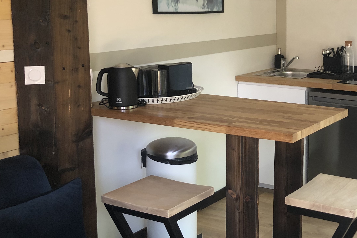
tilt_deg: -7.9
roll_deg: -1.0
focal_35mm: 54
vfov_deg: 24.9
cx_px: 296
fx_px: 536
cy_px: 80
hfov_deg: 35.4
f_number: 1.8
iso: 32
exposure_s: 1/30
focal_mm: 3.99
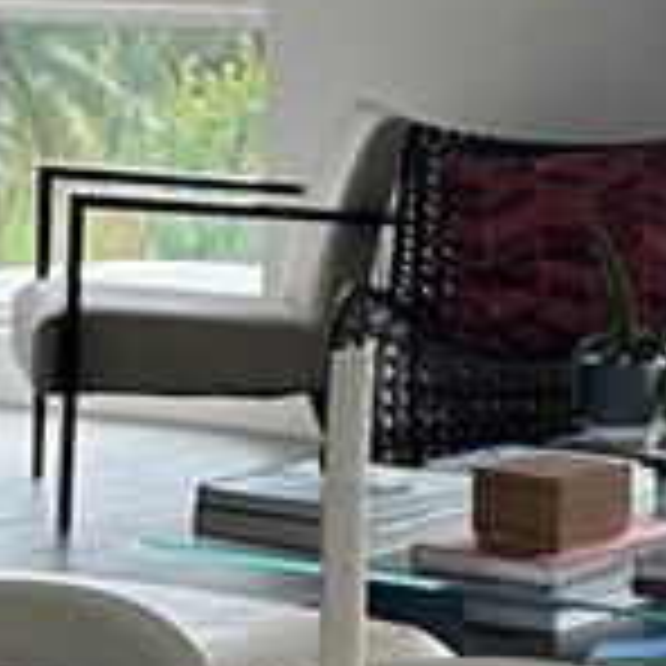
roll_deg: -0.9
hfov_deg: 9.9
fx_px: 3744
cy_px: -279
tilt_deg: +2.0
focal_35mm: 172
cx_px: 904
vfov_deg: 9.9
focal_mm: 6.86
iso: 64
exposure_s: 1/156
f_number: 1.78
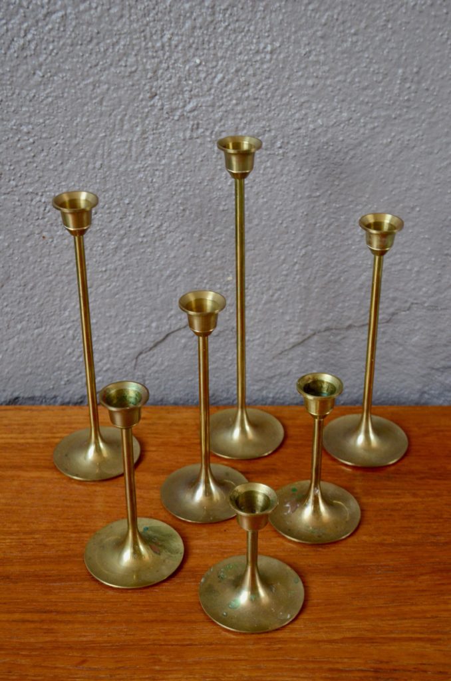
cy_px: 340
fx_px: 963
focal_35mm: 51
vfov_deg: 39.0
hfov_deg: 26.4
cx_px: 226
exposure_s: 1/100
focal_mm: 34
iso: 1250
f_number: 5
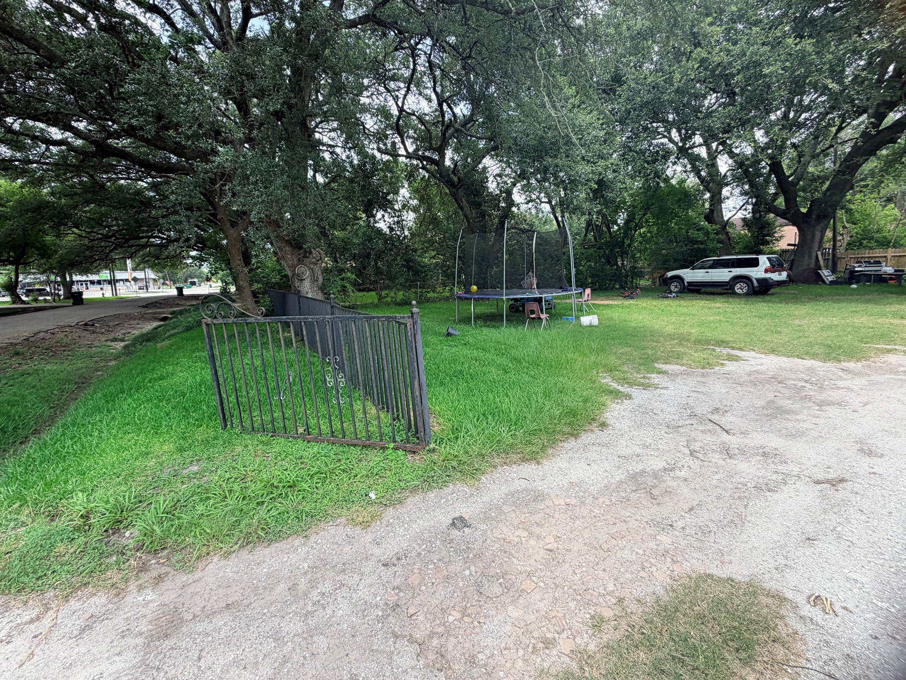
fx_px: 393
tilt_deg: -7.1
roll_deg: +2.5
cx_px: 427
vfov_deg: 81.7
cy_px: 319
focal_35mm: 15
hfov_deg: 98.1
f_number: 2.2
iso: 64
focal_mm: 2.22
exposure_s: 1/502
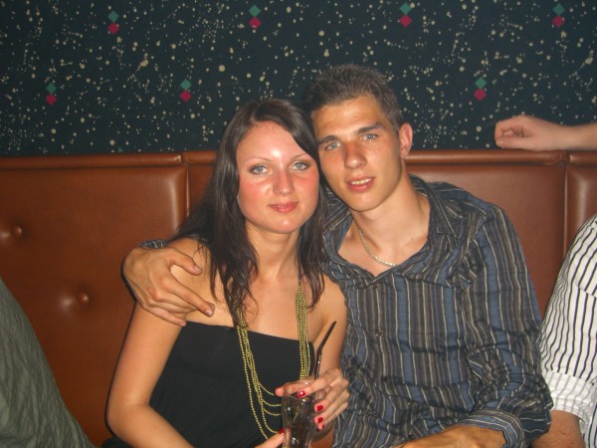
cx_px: 298
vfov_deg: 37.7
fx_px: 655
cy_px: 224
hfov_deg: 49.0
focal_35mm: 38
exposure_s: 1/60
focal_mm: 7.9
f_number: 2.8
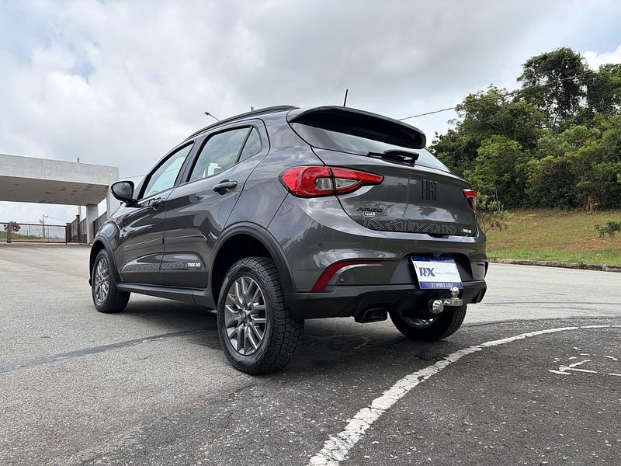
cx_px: 310
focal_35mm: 26
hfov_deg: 67.3
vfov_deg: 53.1
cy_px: 233
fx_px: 466
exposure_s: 1/2639
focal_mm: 5.96
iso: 64
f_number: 1.6
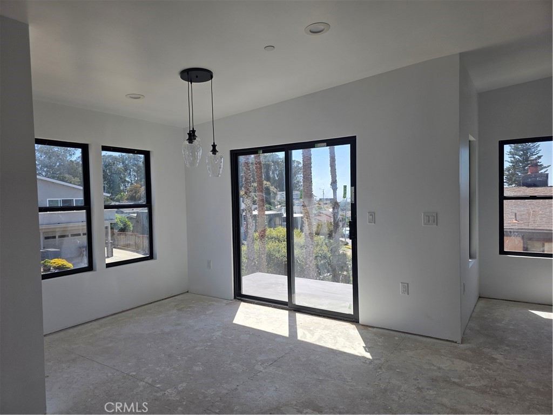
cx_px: 276
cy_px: 208
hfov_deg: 73.9
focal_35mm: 23
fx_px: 367
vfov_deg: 58.9
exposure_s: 1/2730
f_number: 1.7
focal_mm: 6.3
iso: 80
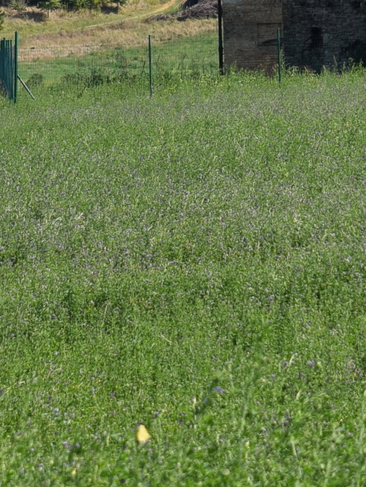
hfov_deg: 4.3
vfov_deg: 5.7
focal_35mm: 343
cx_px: 631
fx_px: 4837
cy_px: -215
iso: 200
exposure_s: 1/400
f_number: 10
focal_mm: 55
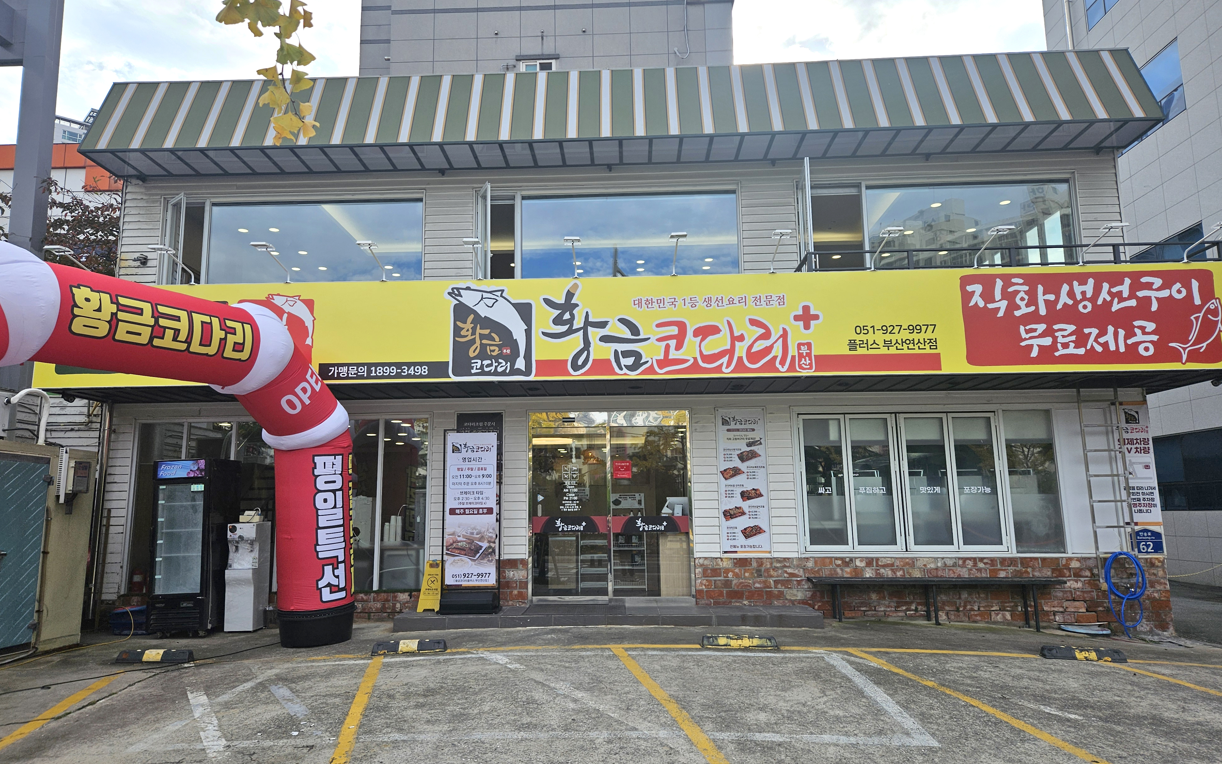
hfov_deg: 72.5
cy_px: 375
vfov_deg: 49.3
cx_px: 603
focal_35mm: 25
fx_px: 833
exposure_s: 1/1208
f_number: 1.8
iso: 25
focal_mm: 5.4
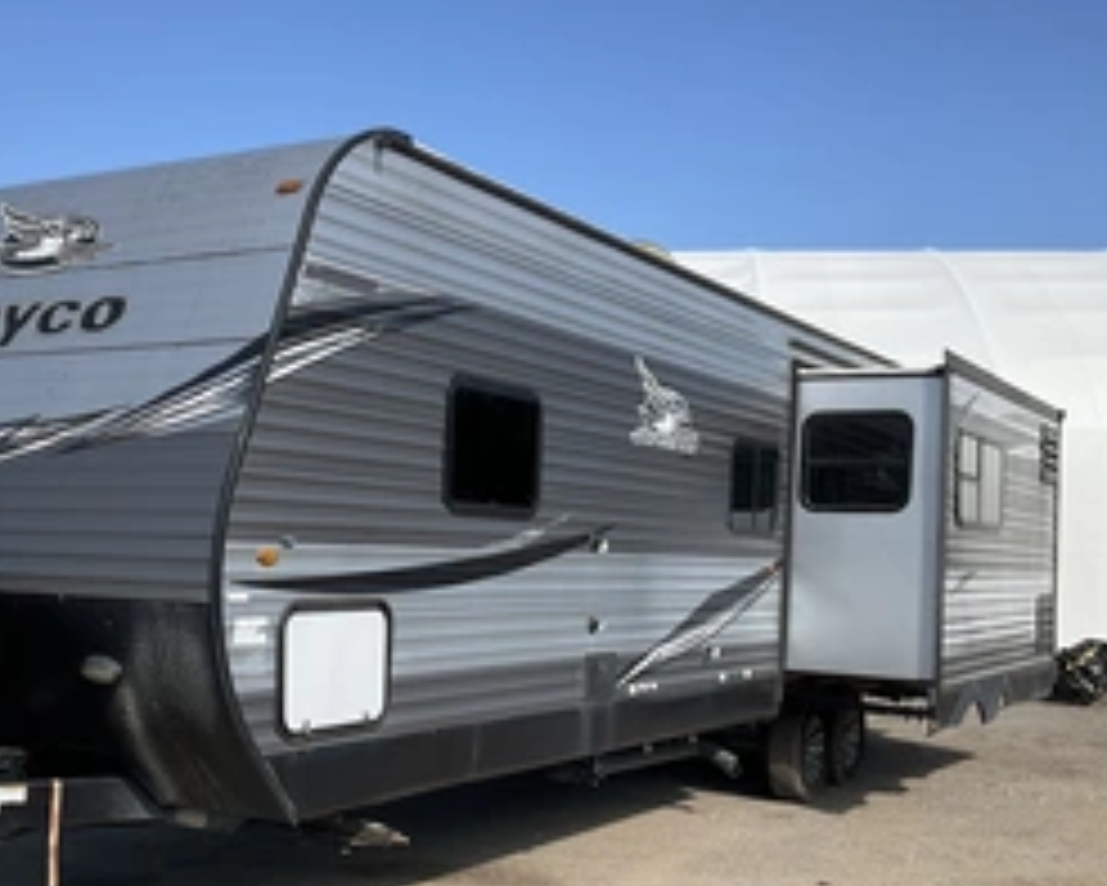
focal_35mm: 46
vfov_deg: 32.5
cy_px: 585
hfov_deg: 39.9
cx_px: 382
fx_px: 1508
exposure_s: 1/1577
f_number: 1.8
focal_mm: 3
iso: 25
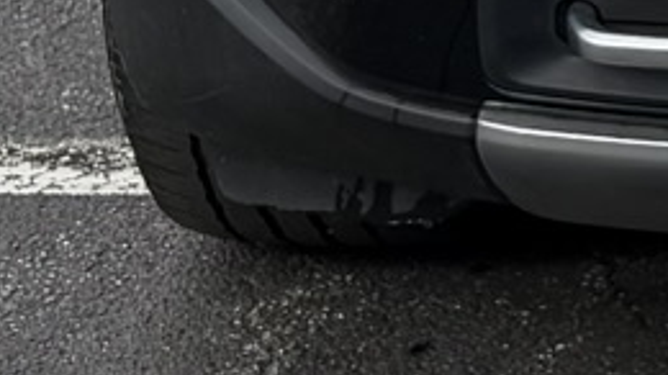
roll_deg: -1.7
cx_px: 1395
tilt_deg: -13.5
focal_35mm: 206
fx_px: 3647
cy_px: -673
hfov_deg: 9.7
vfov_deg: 5.6
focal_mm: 6.76
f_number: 1.78
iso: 80
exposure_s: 1/1812
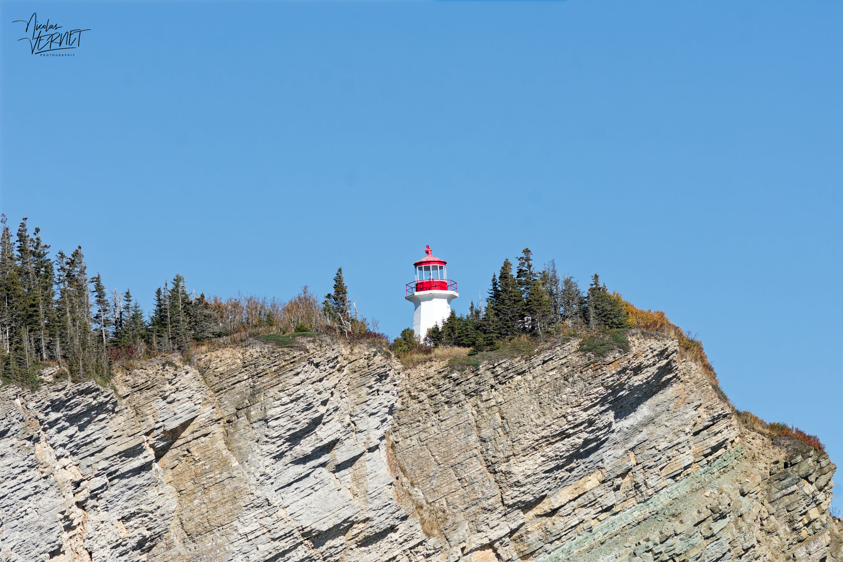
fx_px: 5268
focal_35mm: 225
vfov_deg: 6.1
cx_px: 422
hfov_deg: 9.1
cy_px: 281
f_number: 8
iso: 250
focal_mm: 150
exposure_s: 1/1000
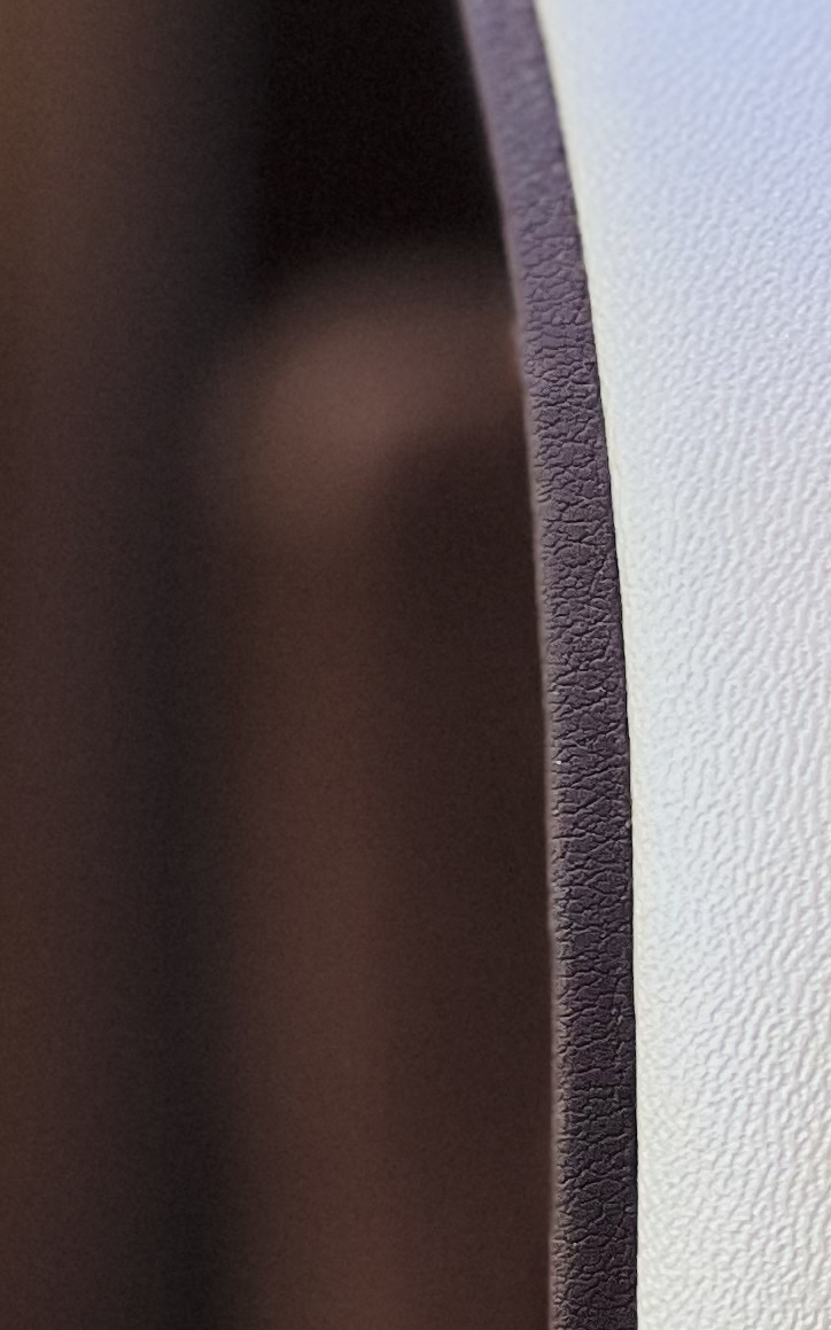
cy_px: 1114
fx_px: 10295
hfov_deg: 4.6
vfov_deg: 7.4
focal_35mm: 284
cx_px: 946
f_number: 2.8
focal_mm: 9
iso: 250
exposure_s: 1/100
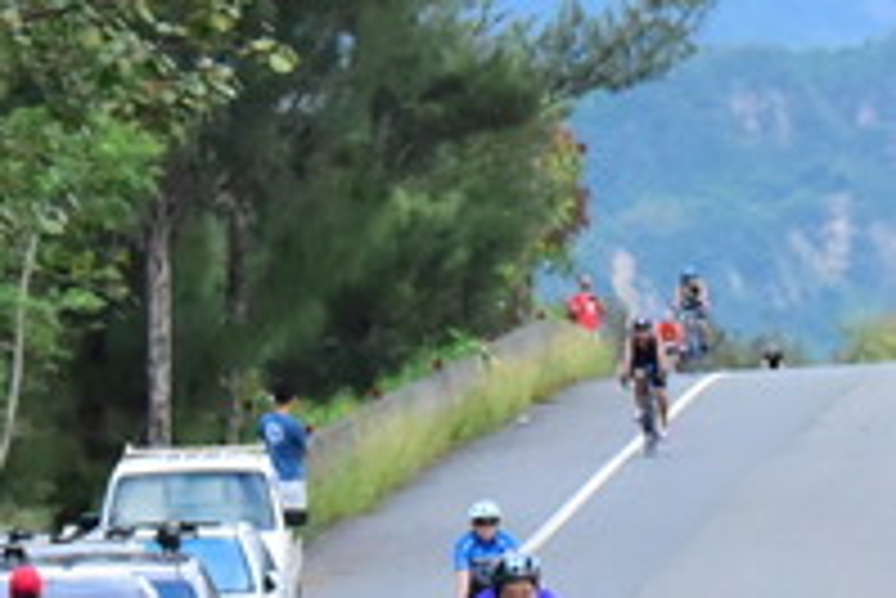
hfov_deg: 3.9
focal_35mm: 529
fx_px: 13175
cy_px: 668
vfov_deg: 2.6
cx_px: 1396
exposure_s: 1/2000
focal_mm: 135
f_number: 11
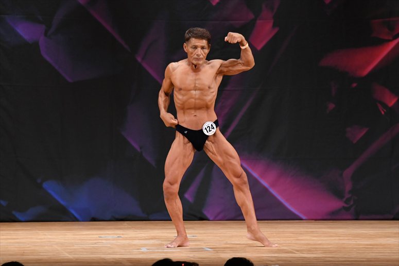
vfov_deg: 4.8
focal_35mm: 285
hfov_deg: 7.2
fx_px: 3157
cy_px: 133
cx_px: 200
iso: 3200
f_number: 5.6
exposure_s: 1/400
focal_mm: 190
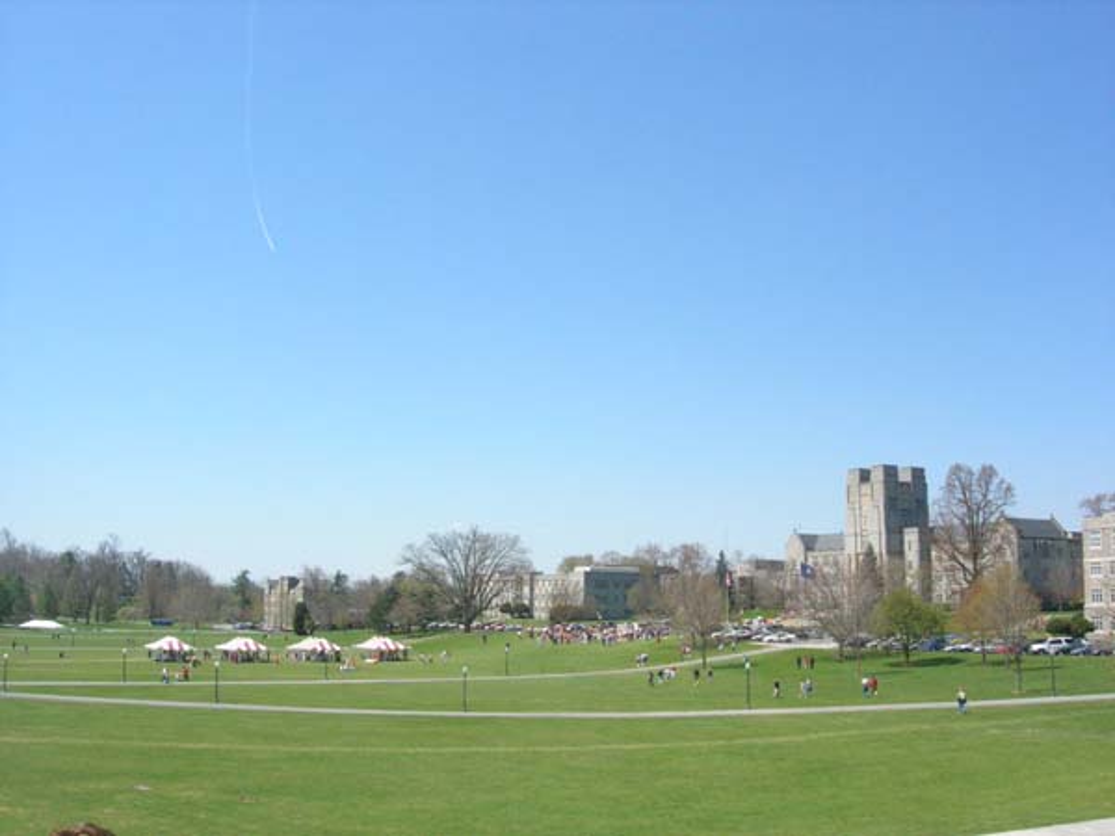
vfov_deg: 37.7
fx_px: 1224
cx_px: 558
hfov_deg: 49.0
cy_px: 418
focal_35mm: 38
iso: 400
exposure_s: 1/2000
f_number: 4.8
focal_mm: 7.8
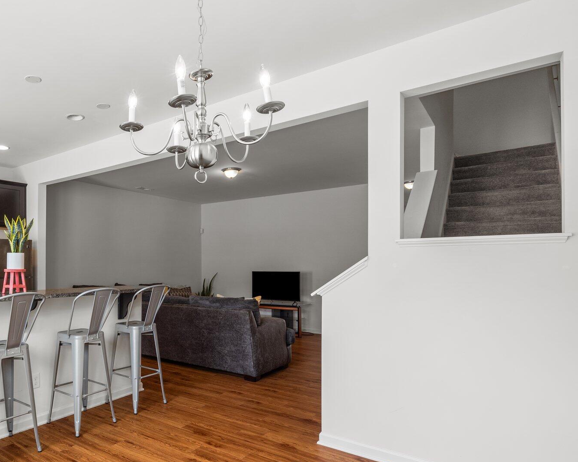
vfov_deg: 60.5
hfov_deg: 67.4
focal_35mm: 23
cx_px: 136
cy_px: 269
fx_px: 394
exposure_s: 1/4
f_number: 8
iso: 400
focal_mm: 16
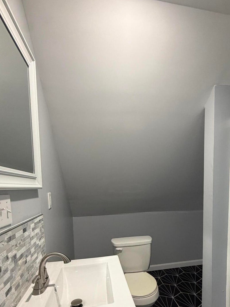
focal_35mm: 21
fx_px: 186
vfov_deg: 75.6
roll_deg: -1.0
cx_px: 131
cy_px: 213
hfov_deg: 63.2
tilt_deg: -6.1
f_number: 2.2
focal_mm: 2.22
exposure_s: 1/60
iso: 320
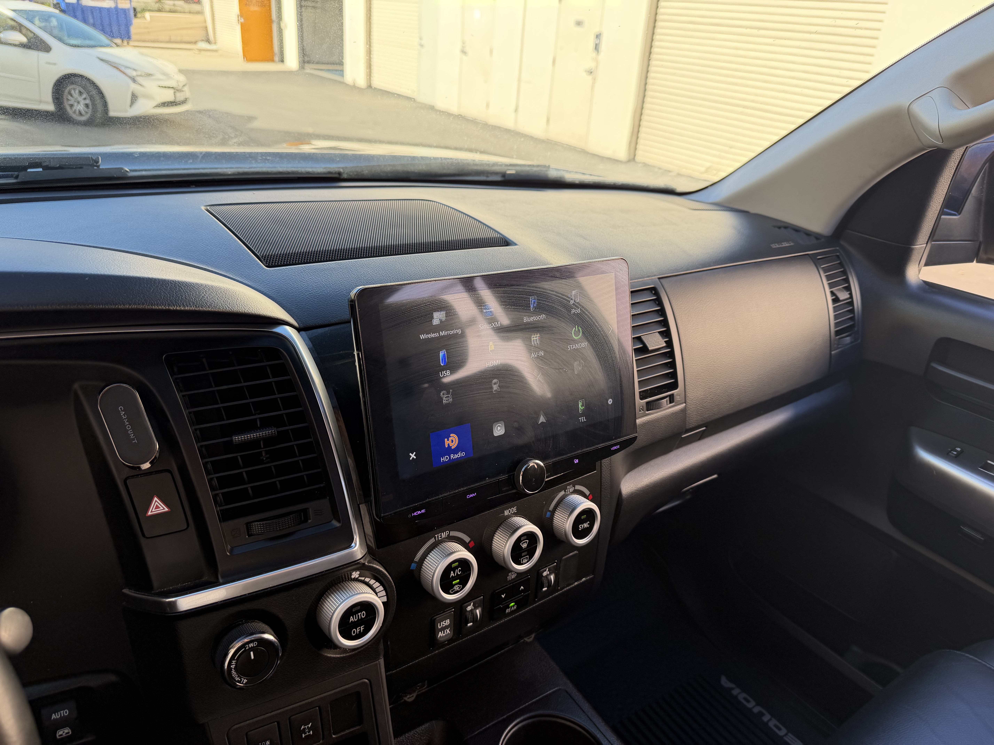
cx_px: 497
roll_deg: -4.6
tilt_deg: -26.1
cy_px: 372
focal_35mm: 24
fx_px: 689
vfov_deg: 56.8
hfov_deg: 71.6
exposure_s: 1/350
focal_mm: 6.76
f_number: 1.78
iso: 80
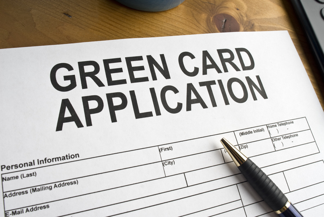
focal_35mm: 30
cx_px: 162
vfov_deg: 43.7
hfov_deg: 61.9
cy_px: 108
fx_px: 270
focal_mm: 20
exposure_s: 1/60
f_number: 11
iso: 100
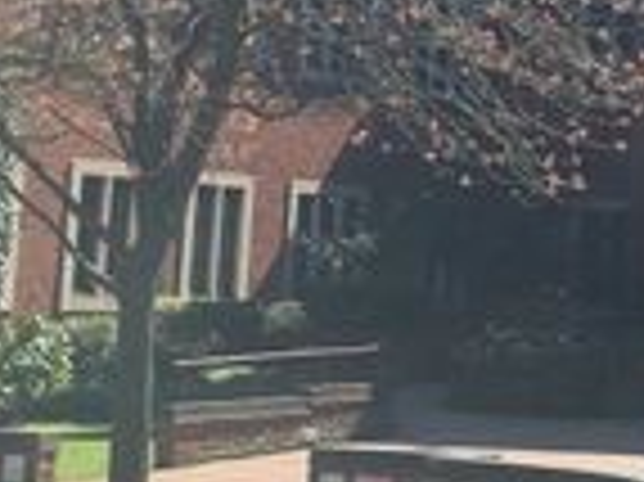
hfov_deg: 22.0
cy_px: -23
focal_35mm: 81
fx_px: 1506
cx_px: 811
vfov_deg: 17.7
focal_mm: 4.15
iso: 25
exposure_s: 1/625
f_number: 2.2
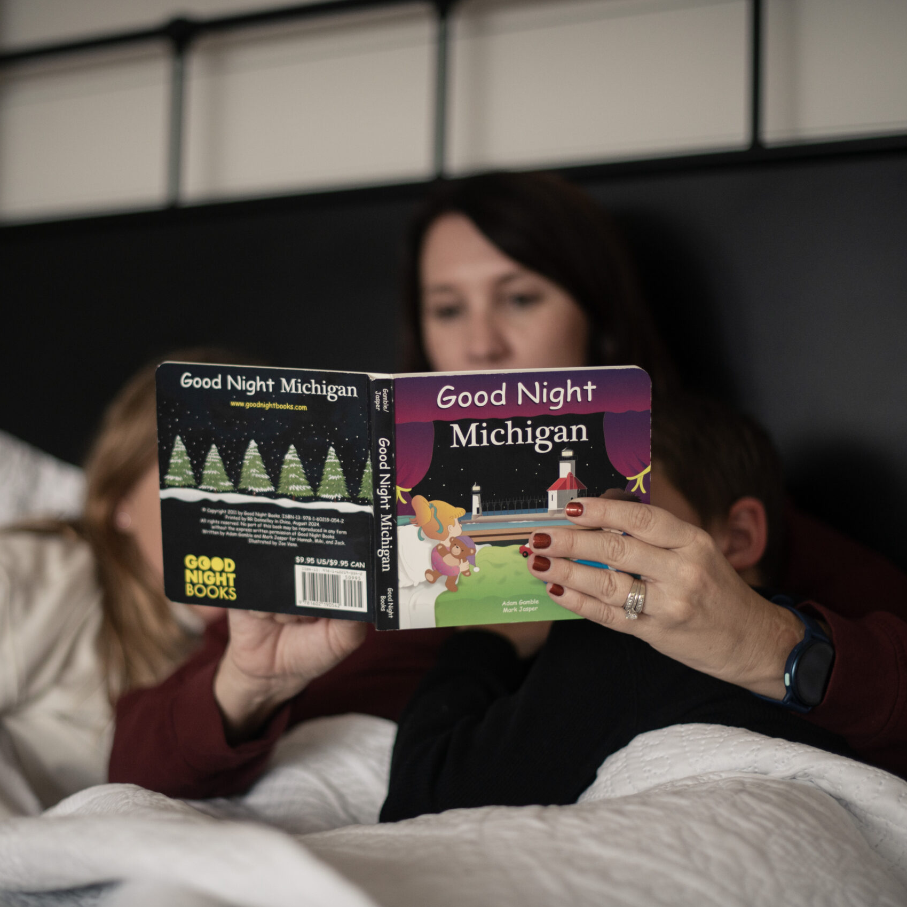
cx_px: 406
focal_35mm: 64
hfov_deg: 26.9
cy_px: 454
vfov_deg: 26.9
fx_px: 1897
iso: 400
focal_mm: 50
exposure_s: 1/125
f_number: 1.4
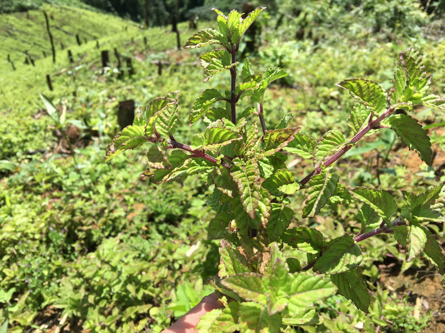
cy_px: 166
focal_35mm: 29
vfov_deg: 48.2
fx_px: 373
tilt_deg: -48.9
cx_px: 222
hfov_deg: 61.7
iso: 25
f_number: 2.2
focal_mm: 4.15
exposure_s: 1/974
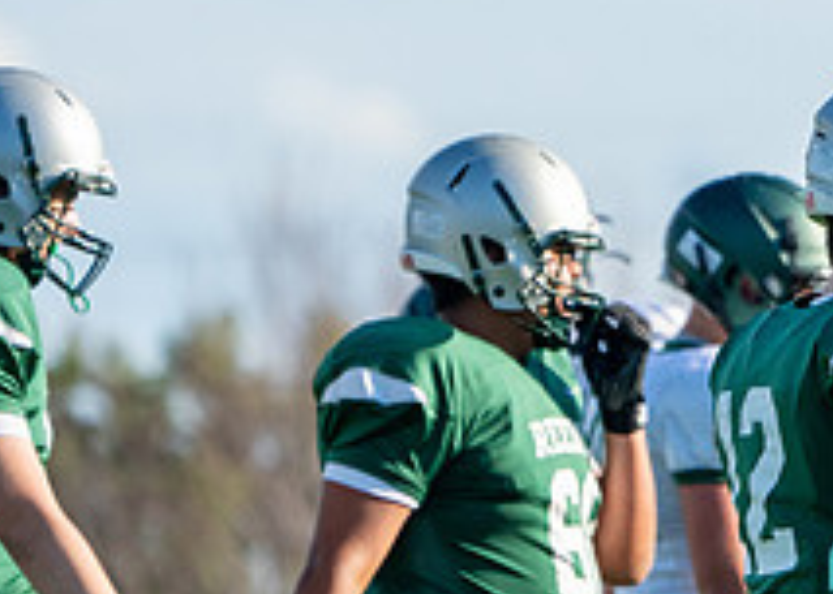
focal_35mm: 1032
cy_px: 636
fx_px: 24407
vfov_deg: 1.4
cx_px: 998
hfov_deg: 2.0
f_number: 5.6
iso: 500
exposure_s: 1/2500
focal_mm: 300
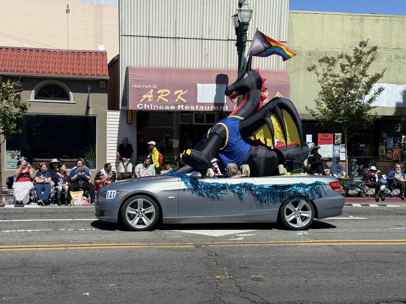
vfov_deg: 30.3
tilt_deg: -1.5
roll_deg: -0.7
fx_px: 563
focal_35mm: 48
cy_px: 152
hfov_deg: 39.7
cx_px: 203
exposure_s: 1/5587
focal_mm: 6.76
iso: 64
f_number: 1.78
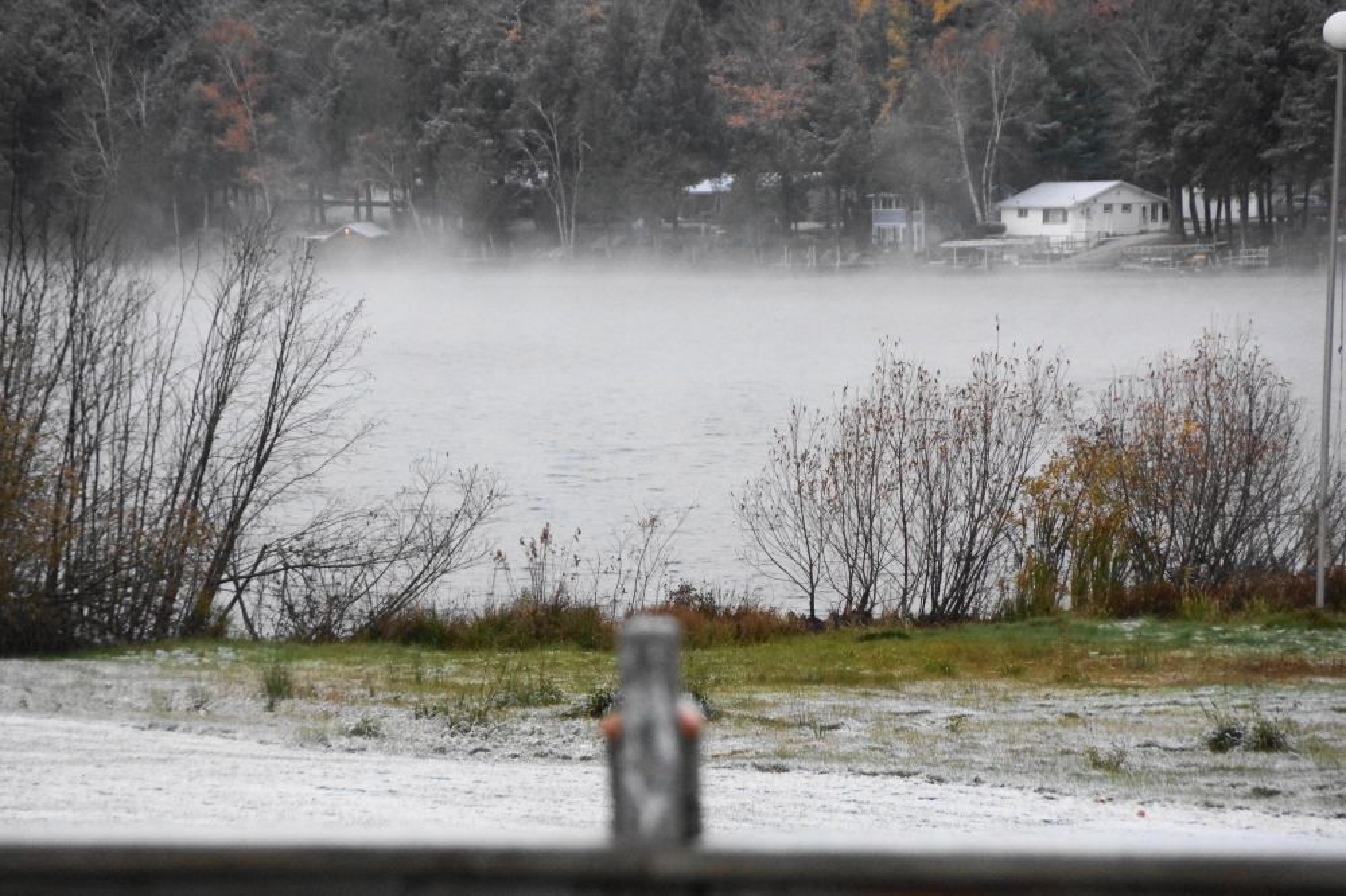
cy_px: 448
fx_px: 7288
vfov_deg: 7.0
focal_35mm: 195
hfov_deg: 10.6
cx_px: 673
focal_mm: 130
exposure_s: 1/200
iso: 1600
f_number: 5.6
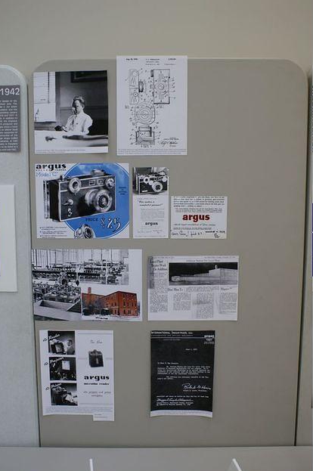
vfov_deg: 51.9
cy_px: 240
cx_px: 156
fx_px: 484
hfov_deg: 35.9
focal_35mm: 37
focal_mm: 24
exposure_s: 1/40
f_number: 4.5
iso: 200
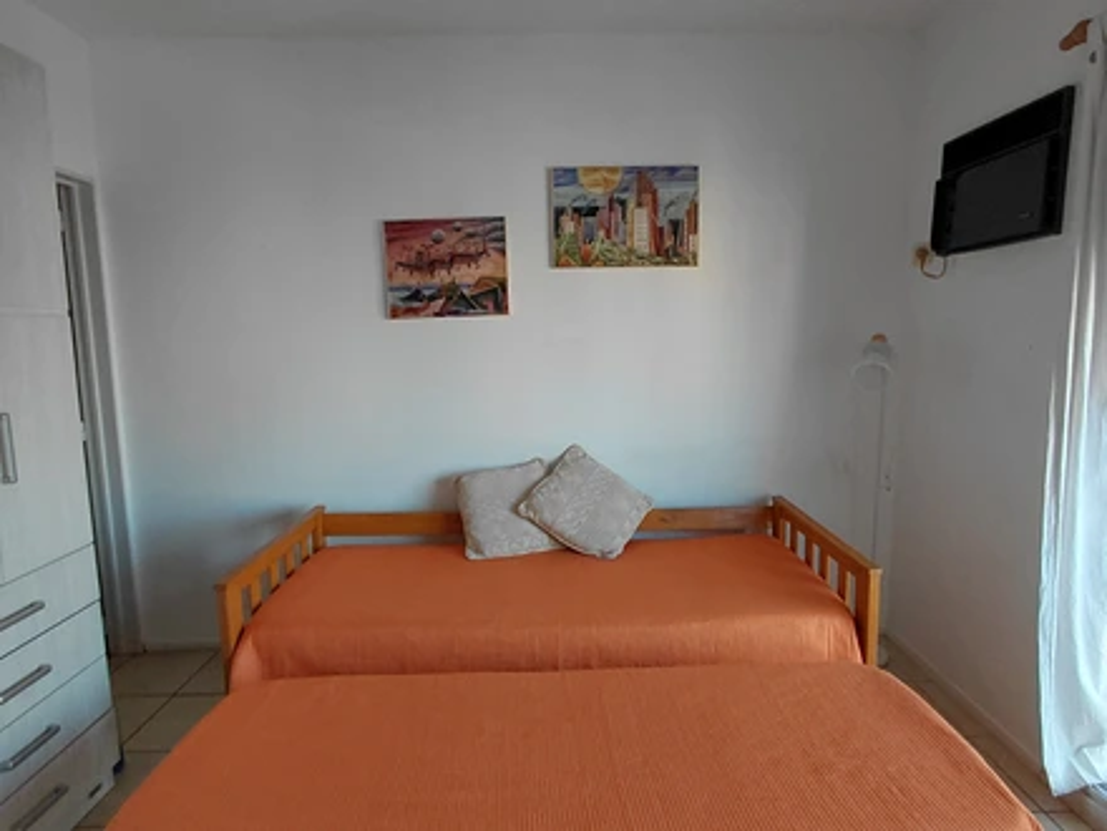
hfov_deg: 94.5
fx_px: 512
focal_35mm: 16
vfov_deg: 78.1
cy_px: 416
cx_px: 554
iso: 40
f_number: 2.2
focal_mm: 1.64
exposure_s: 1/60
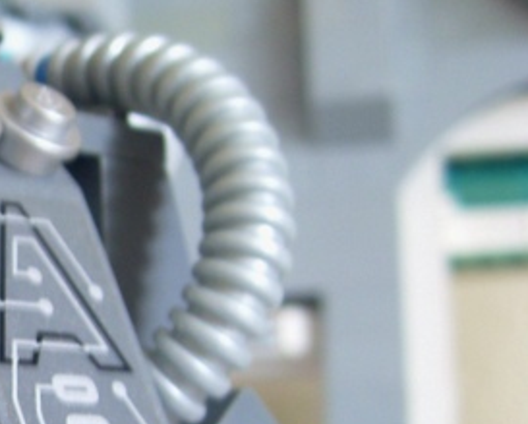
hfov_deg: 17.6
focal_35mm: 100
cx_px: -213
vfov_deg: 15.3
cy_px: 379
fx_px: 1564
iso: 50
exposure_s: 1/4
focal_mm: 5.8
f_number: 2.8
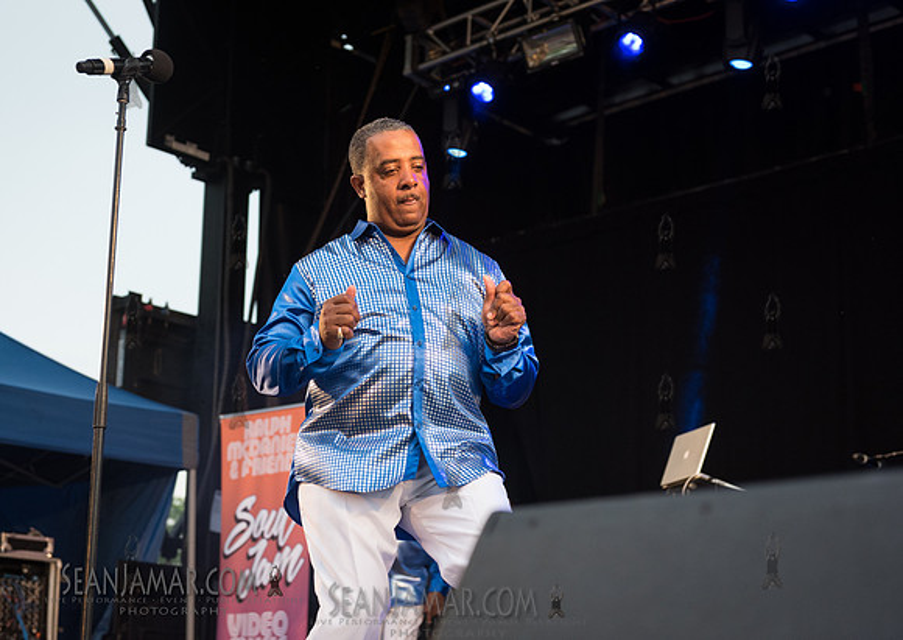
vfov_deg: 23.9
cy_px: 277
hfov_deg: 33.2
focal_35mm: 59
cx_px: 359
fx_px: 1512
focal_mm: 50
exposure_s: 1/400
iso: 1250
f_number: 3.5
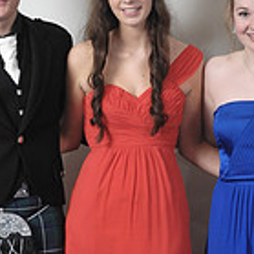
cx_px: 199
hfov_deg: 12.3
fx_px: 1179
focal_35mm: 142
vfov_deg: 12.2
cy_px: 223
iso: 1000
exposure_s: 1/160
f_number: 7.1
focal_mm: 40
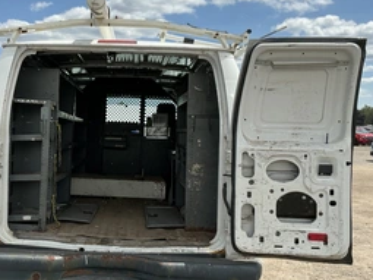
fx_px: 474
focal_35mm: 44
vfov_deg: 32.8
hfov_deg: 42.2
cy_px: 145
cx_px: 113
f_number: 1.8
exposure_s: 1/2227
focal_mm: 3
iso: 25
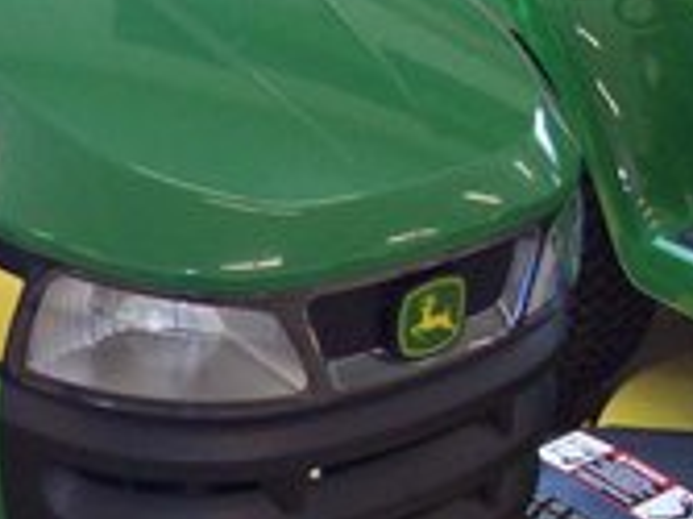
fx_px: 2221
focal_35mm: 111
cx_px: -212
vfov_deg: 13.3
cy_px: 311
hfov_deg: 16.7
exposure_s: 1/67.2
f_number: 2.8
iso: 160
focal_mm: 5.7
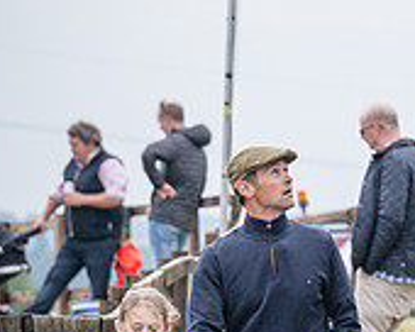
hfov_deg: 2.7
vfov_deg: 2.1
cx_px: 636
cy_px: 212
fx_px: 8917
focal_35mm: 726
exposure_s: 1/1000
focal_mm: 130
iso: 400
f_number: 5
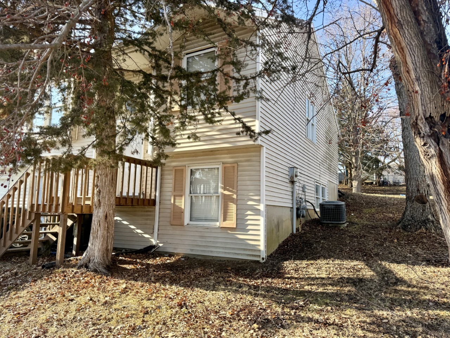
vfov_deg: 56.8
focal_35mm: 24
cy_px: 169
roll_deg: -1.0
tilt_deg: +8.1
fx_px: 312
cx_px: 225
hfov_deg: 71.6
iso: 80
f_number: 1.78
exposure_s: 1/796
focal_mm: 6.76
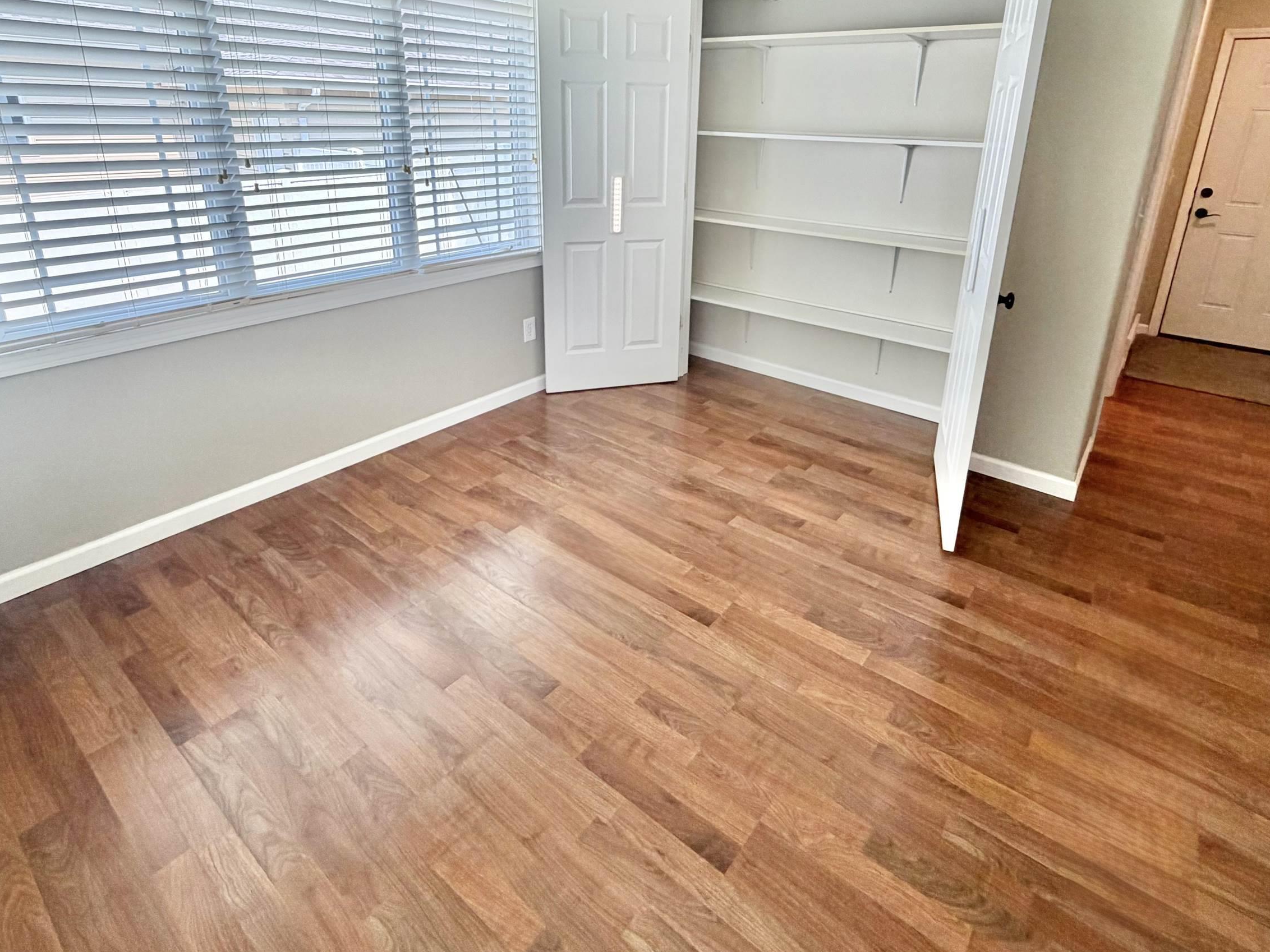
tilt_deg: -17.4
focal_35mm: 19
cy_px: 331
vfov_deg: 67.1
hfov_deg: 84.6
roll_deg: -1.6
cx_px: 652
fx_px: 697
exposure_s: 1/120
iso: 100
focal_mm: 2.22
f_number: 2.2
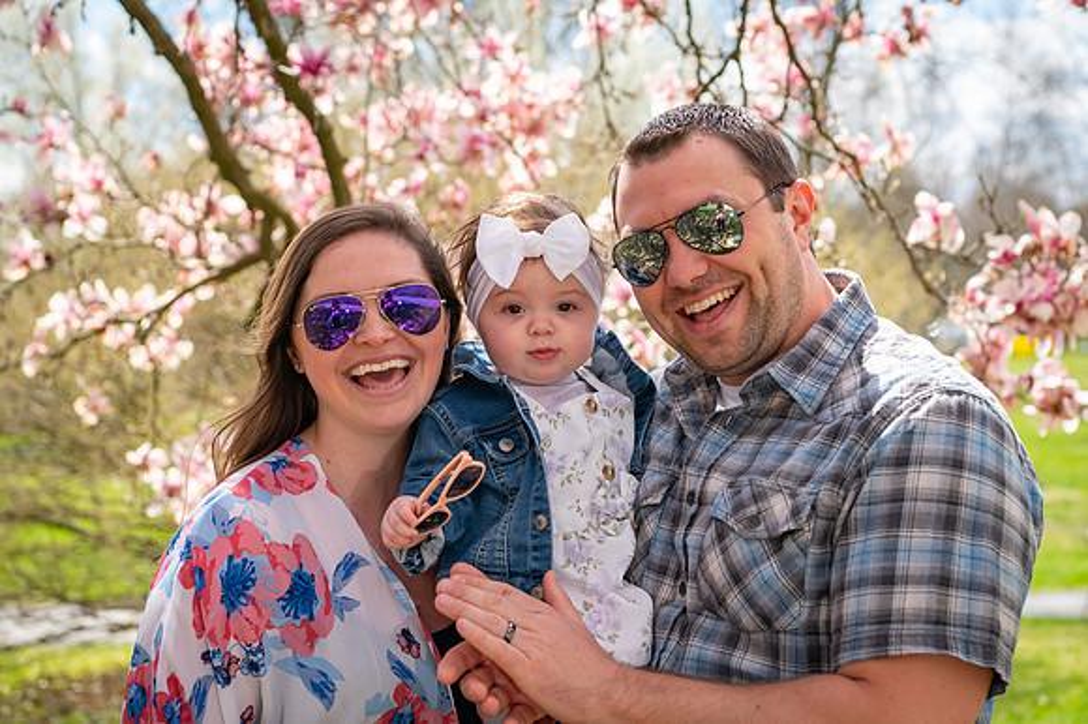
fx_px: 1767
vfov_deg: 23.1
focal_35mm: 58
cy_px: 317
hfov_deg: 34.2
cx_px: 564
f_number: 4.5
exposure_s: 1/1600
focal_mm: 52
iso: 400
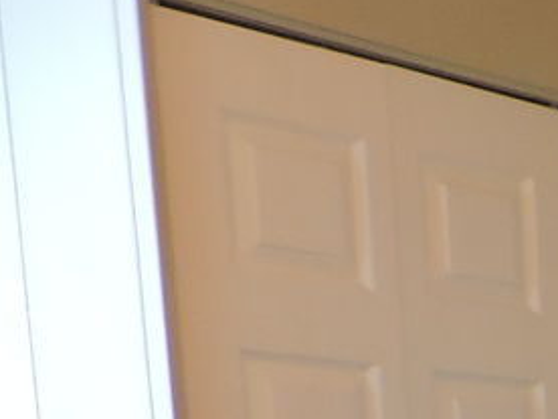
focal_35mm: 125
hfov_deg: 11.8
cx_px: 1454
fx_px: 2015
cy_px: 1049
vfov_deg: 10.1
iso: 360
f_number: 3
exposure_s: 1/40
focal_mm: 4.3
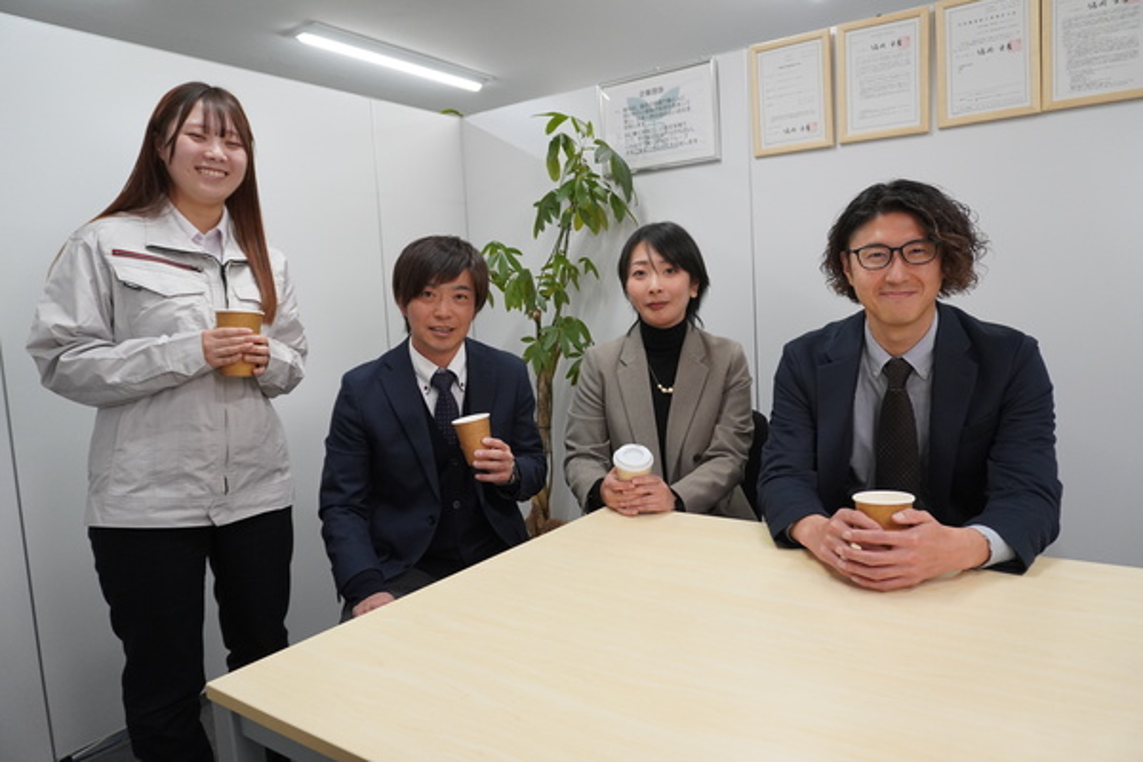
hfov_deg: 70.4
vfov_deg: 50.4
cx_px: 572
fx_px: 810
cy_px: 381
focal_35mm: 26
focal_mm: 17
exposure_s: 1/160
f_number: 4
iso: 1000
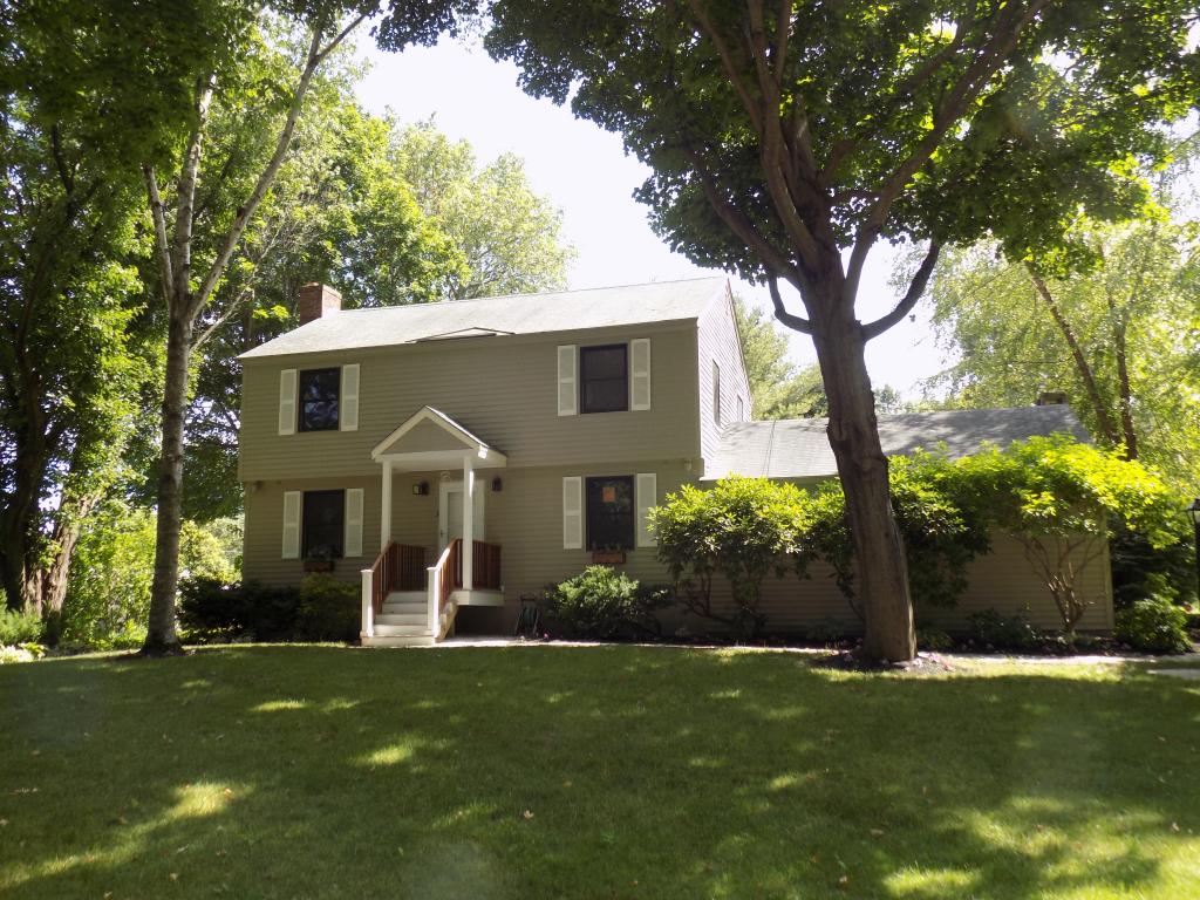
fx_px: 1040
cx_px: 600
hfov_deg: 60.0
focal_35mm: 30
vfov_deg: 46.8
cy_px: 450
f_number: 3.3
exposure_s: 1/125
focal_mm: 5.3
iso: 80
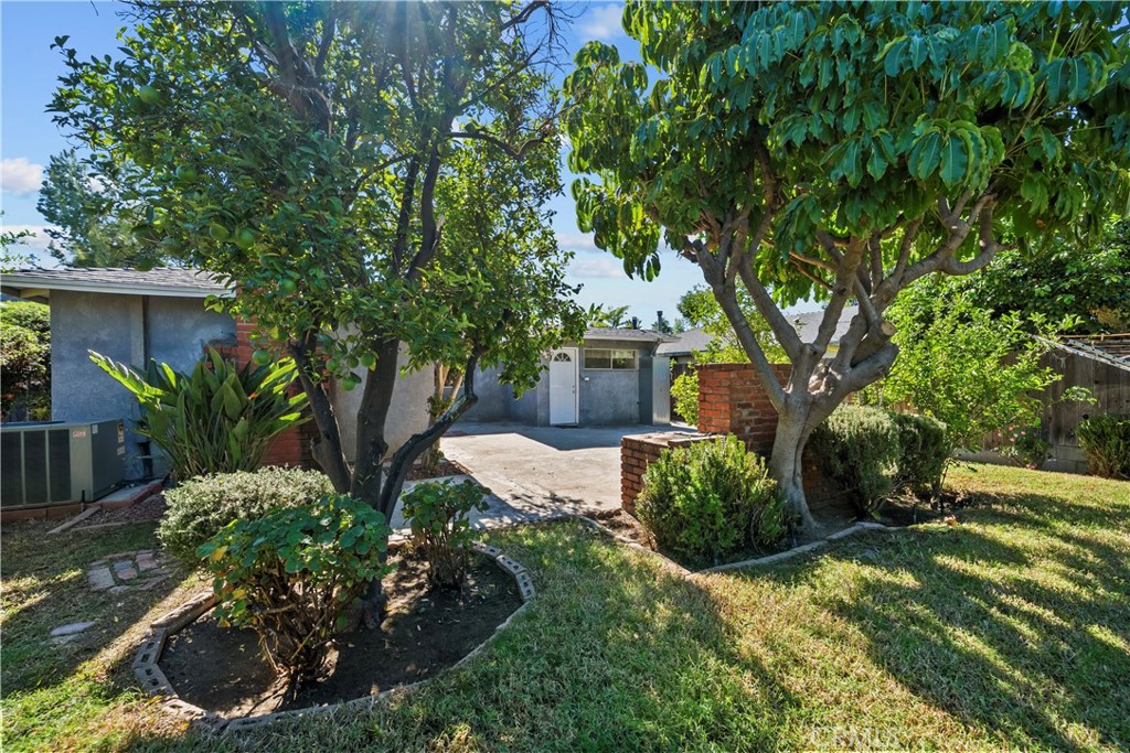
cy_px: 376
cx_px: 565
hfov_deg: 104.2
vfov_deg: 81.2
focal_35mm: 14
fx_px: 439
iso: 100
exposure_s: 1/50
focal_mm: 14
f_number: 9
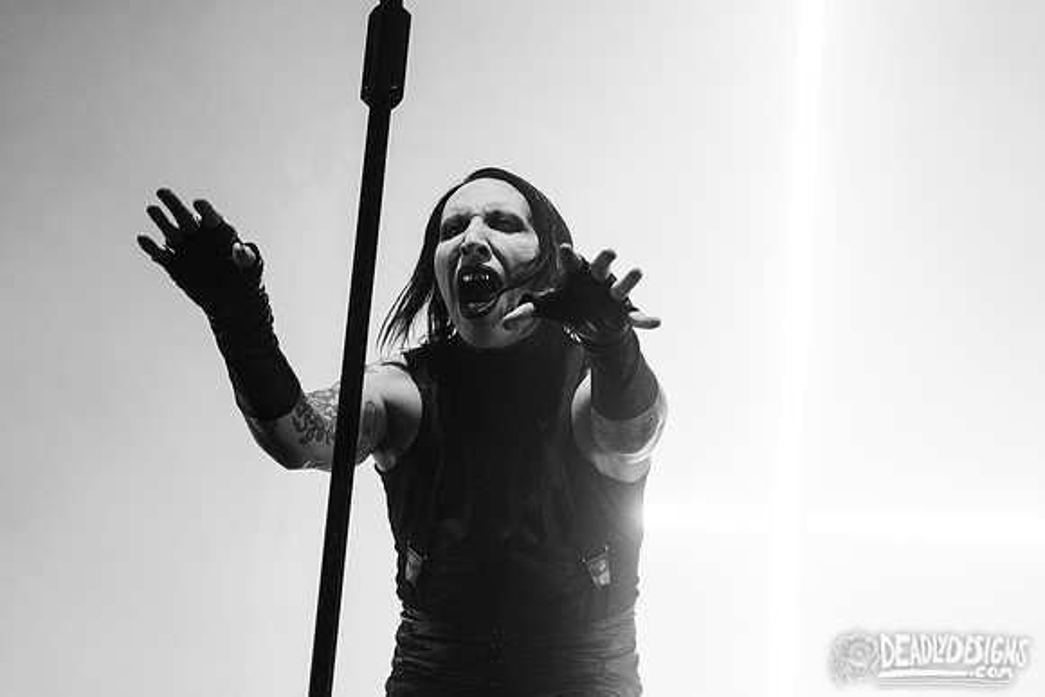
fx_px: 3115
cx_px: 314
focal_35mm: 107
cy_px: 247
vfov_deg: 12.8
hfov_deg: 19.0
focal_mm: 70
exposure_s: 1/800
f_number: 4
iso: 1250
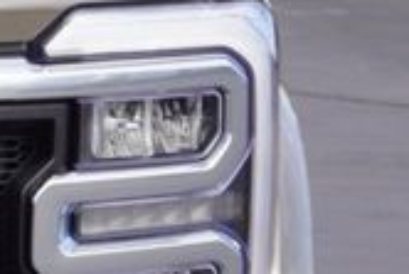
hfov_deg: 8.6
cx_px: -517
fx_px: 2524
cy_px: 232
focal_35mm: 222
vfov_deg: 6.2
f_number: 8
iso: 100
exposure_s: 1/100
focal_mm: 24
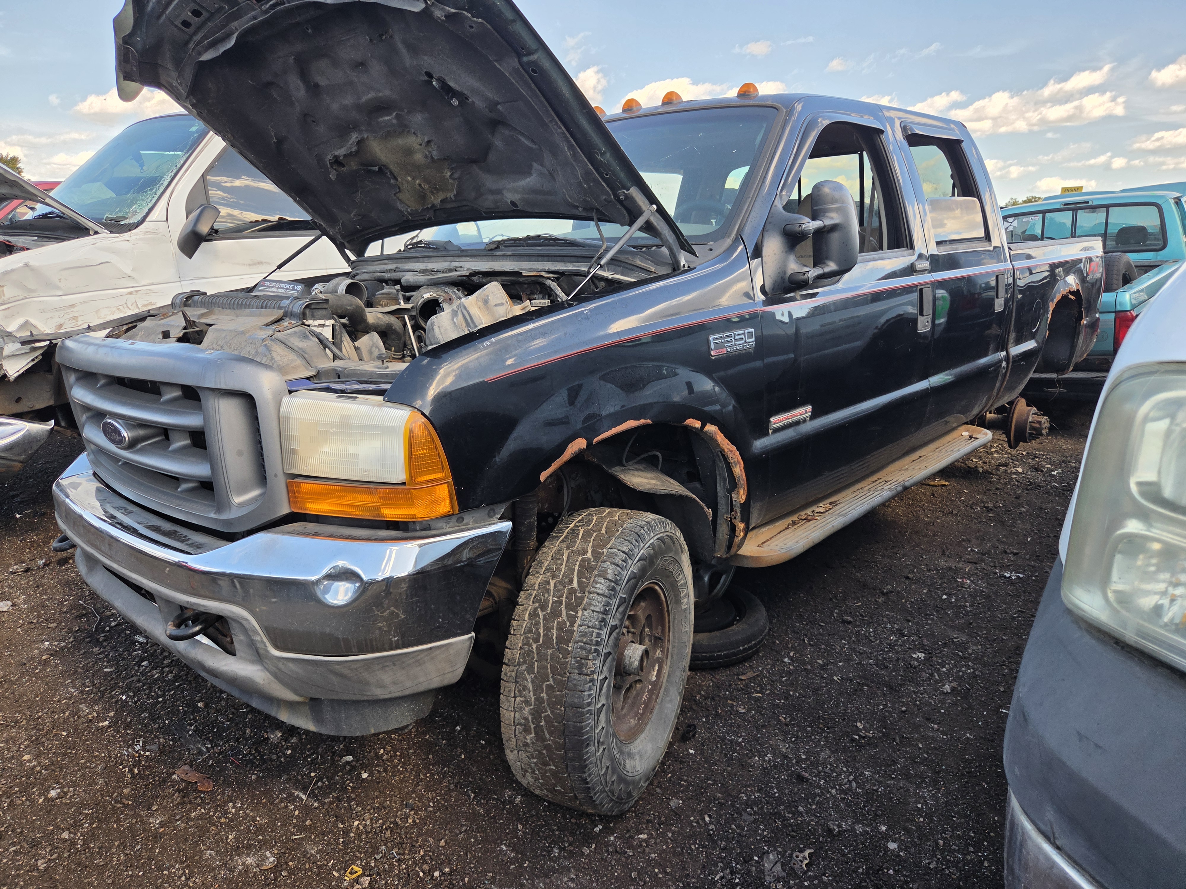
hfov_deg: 73.9
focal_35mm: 23
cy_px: 444
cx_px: 593
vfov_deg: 58.9
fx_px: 788
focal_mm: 5.4
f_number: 1.8
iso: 80
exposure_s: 1/1554
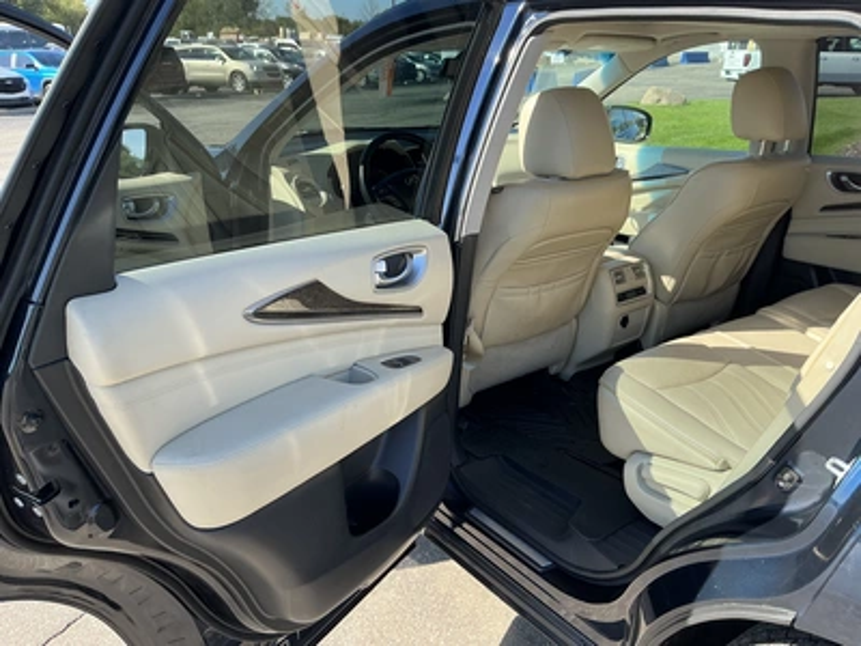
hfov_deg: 63.4
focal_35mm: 28
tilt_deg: -18.6
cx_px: 430
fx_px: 696
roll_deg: -0.6
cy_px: 323
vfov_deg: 49.7
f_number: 1.8
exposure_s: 1/375
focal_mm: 3
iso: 25
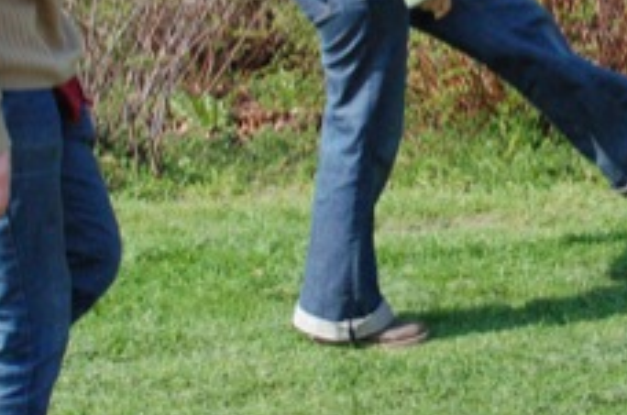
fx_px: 2562
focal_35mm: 147
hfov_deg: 13.9
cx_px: 492
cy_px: 26
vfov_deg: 9.2
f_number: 13
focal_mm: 35
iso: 1600
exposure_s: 1/640
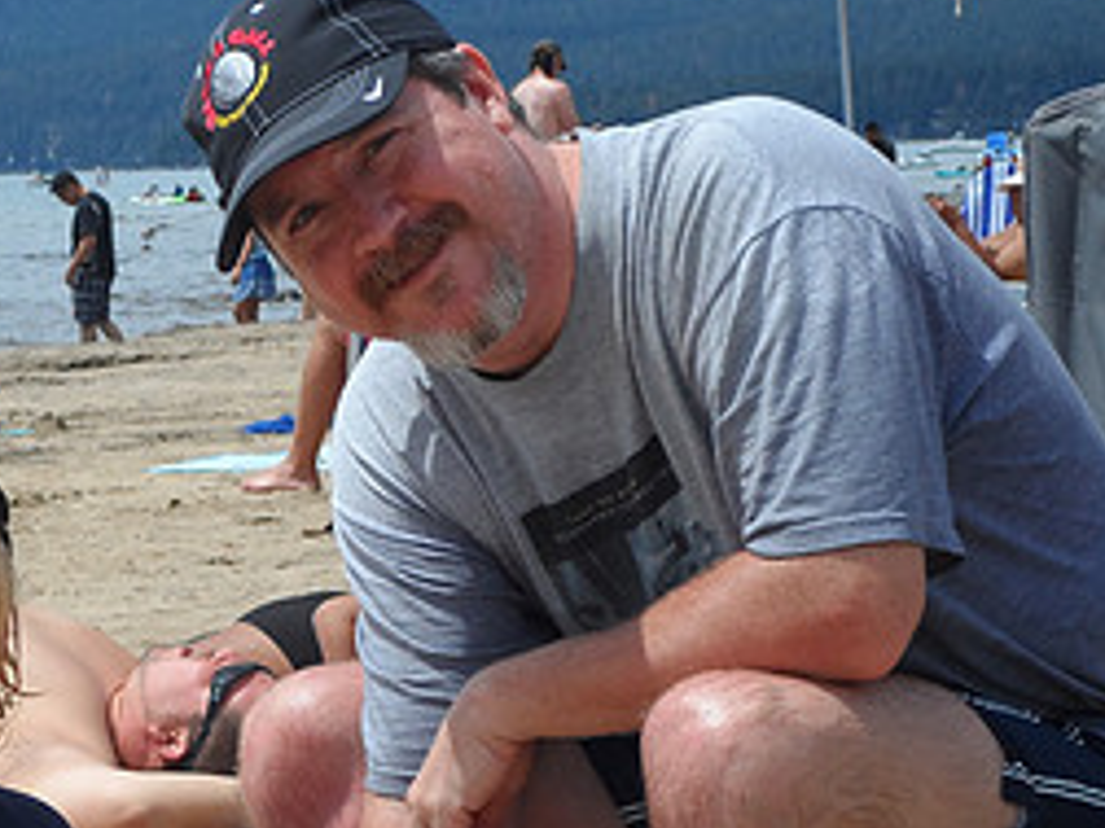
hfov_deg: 12.8
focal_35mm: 154
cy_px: 637
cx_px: 254
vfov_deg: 9.6
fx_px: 4916
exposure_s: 1/750
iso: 80
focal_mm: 12
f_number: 4.1
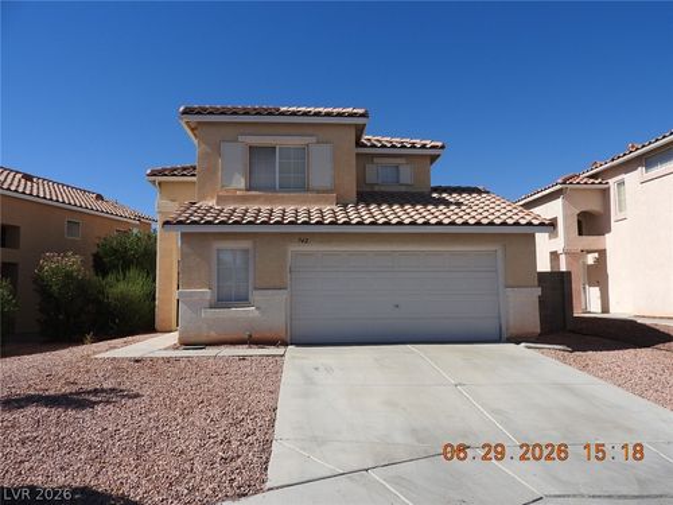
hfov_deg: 71.6
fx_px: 467
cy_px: 252
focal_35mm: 24
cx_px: 336
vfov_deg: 56.8
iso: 100
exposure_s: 1/1600
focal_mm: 4.3
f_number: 3.3
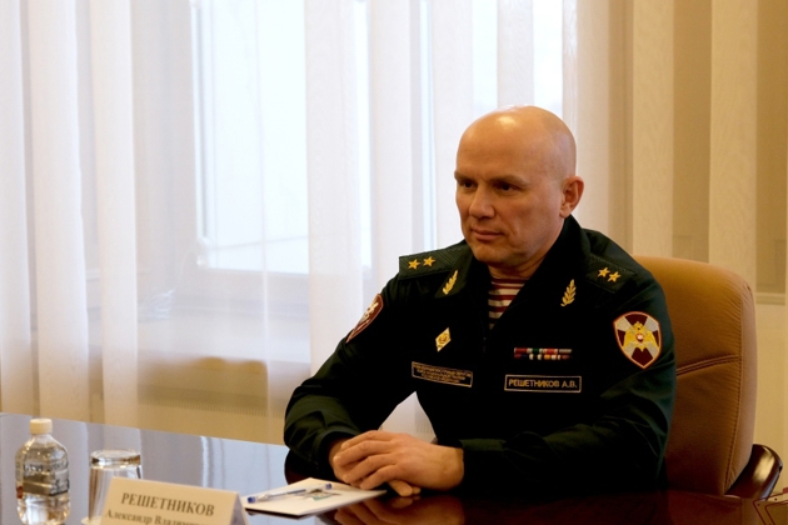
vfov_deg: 14.5
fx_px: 2057
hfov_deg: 21.7
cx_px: 389
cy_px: 296
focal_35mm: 94
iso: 1250
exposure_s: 1/160
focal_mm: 52.4
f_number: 4
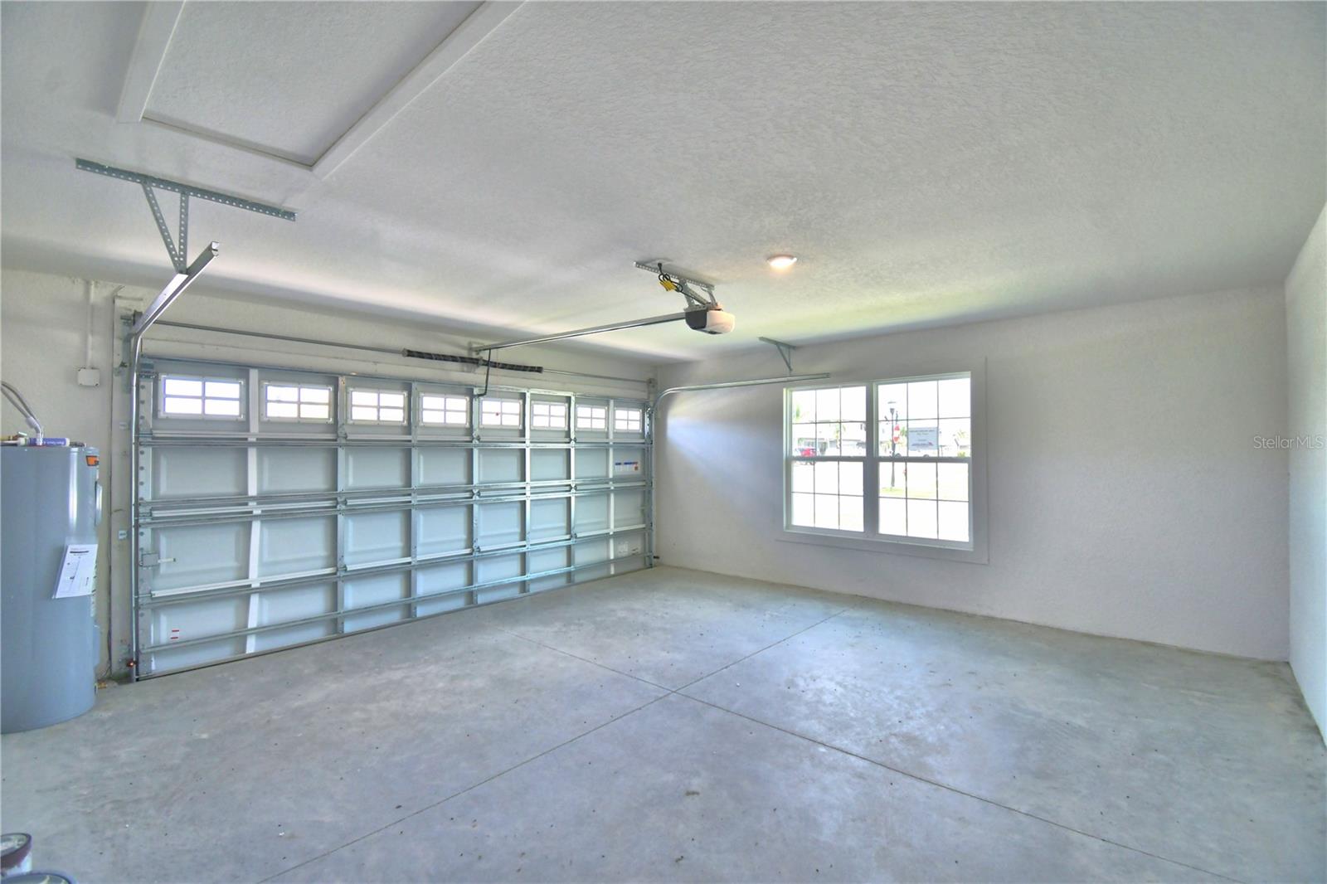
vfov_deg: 77.3
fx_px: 553
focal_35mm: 15
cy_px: 442
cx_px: 664
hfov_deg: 100.4
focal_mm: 10
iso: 200
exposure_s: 1/125
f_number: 4.5
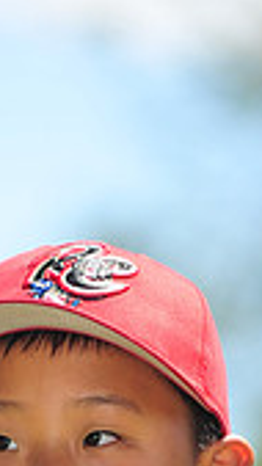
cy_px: 678
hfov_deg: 1.7
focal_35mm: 717
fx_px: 8860
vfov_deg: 3.0
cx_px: 63
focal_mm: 200
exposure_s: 1/640
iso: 200
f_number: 4.5
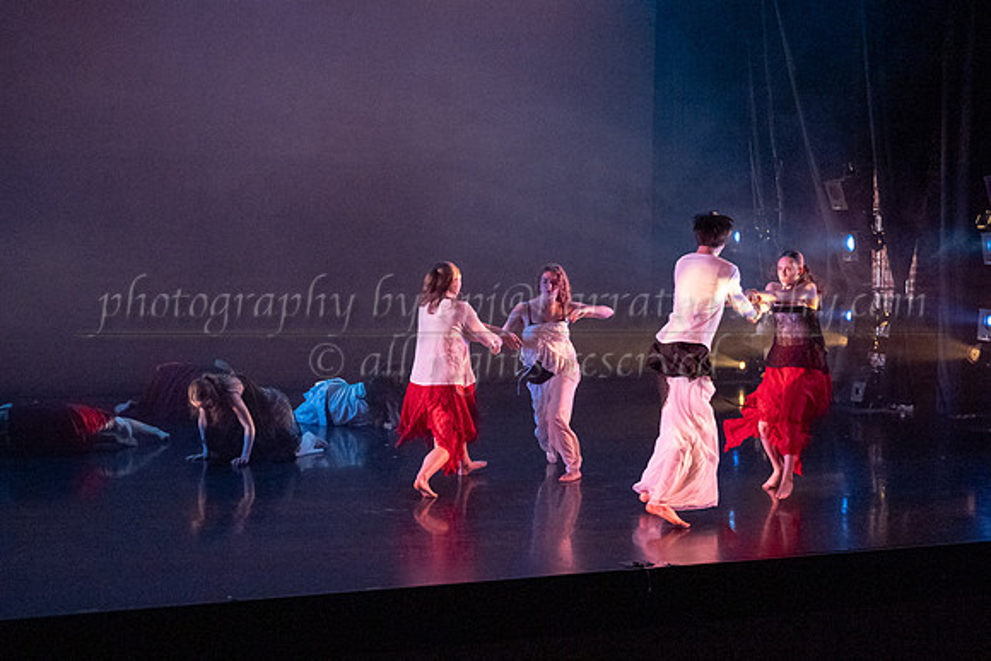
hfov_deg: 33.8
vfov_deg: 23.1
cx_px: 661
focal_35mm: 59
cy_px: 330
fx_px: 1617
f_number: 2.8
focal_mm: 44
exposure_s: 1/400
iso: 5000
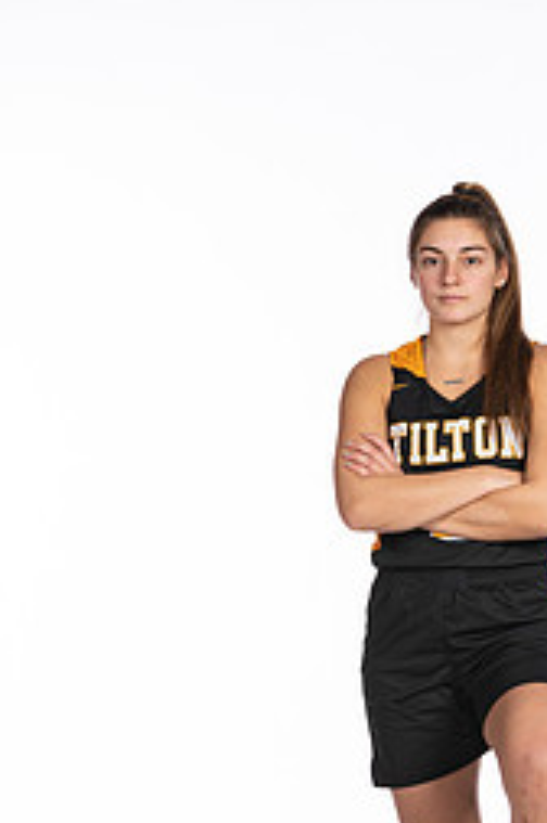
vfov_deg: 11.0
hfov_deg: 7.3
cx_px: 475
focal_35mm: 187
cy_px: 631
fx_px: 4273
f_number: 5.6
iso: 100
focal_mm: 70
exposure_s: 1/100
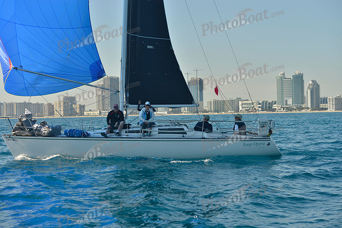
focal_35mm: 70
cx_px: 171
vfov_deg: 19.5
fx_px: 665
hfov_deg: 28.8
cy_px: 114
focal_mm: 70
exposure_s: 1/640
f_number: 6.3
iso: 200
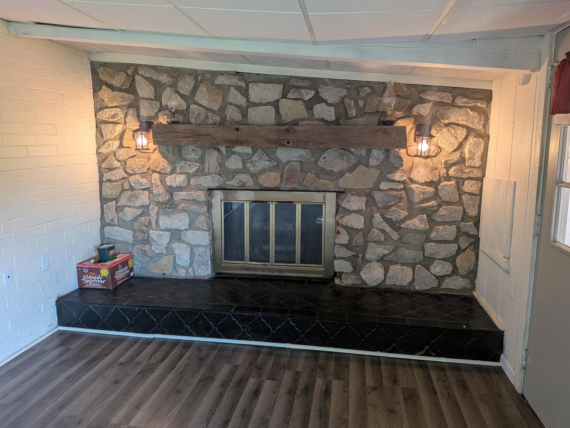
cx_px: 285
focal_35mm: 24
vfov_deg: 56.8
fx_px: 395
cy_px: 214
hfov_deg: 71.6
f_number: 1.7
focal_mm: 4.53
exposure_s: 1/120
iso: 28
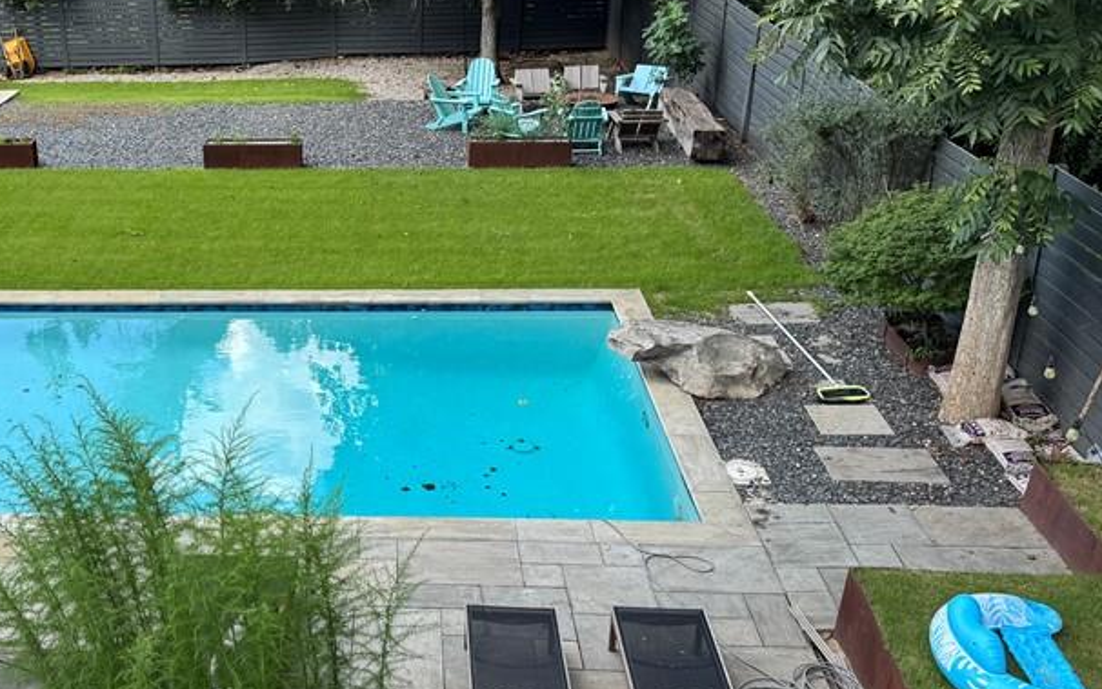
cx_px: 291
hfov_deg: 44.8
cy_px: 349
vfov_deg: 29.9
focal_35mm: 43
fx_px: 1292
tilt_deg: -23.7
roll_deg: +1.4
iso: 80
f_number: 1.78
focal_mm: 6.76
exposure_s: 1/739
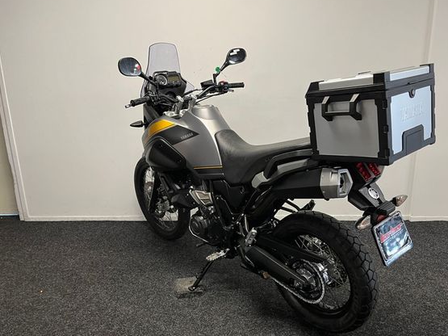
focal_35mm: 30
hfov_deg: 59.9
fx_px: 388
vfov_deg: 46.7
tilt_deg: -16.6
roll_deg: +1.4
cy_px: 182
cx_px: 245
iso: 100
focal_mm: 5.1
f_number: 1.6
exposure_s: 1/50
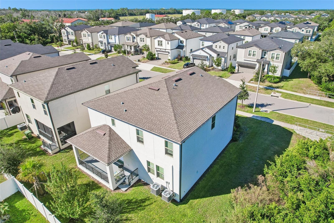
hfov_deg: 78.6
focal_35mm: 22
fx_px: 204
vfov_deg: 57.2
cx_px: 167
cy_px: 112
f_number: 2.8
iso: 130
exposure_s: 1/2000
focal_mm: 8.4
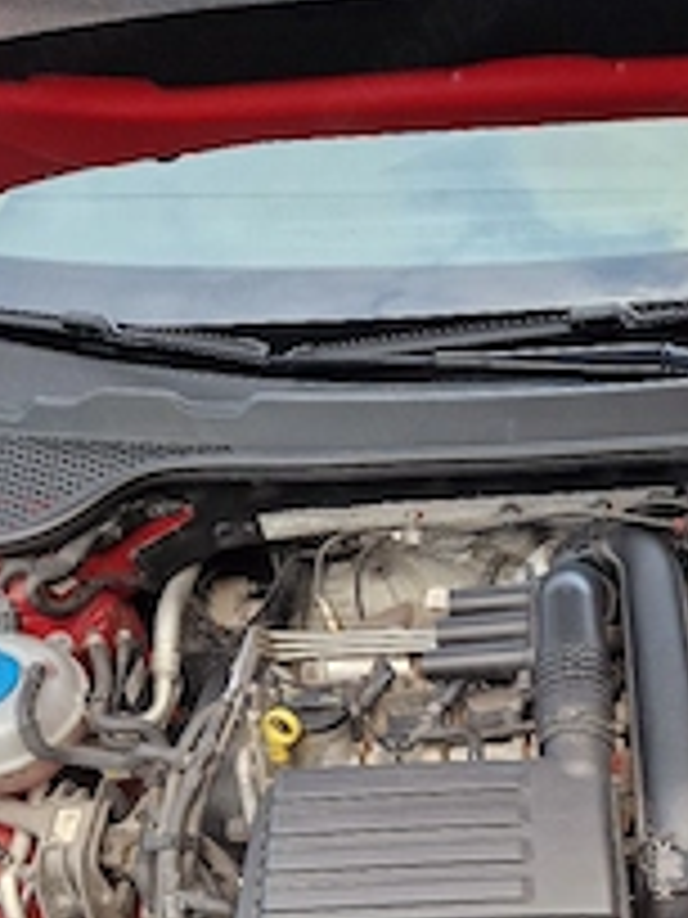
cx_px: 549
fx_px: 1193
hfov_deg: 31.4
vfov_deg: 39.8
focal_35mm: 45
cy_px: 778
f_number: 1.8
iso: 160
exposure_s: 1/182
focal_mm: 5.4
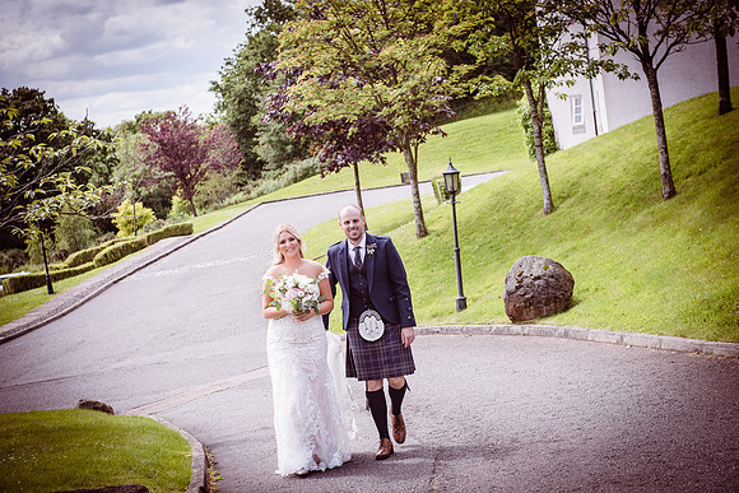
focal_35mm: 70
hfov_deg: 28.8
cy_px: 246
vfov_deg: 19.5
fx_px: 1437
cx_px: 370
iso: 250
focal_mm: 70
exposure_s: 1/1600
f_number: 4.5
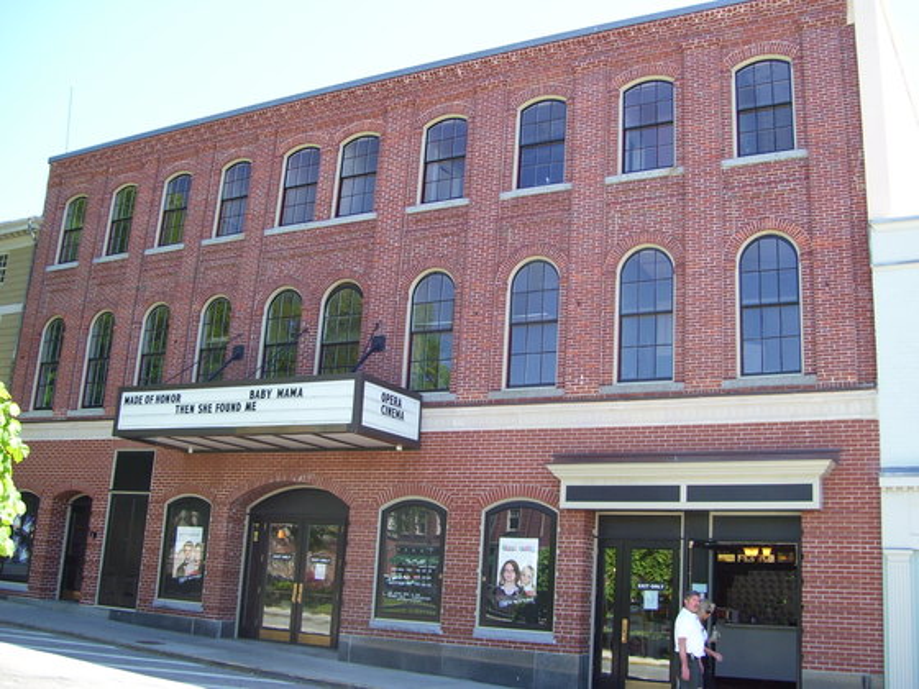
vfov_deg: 39.7
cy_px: 344
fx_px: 956
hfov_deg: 51.4
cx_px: 460
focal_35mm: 36
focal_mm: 6
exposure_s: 1/250
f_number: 2.7
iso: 80
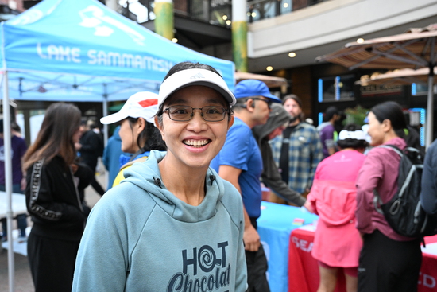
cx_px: 218
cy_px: 146
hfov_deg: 57.2
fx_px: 401
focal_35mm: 33
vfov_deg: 40.0
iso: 3200
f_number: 4
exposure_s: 1/400
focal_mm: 33
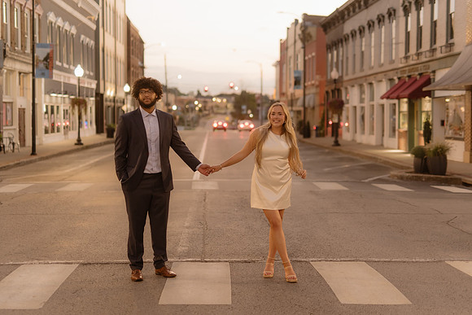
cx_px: 234
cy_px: 156
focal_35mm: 54
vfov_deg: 25.1
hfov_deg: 36.9
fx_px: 707
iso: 800
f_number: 1.4
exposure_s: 1/160
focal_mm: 50
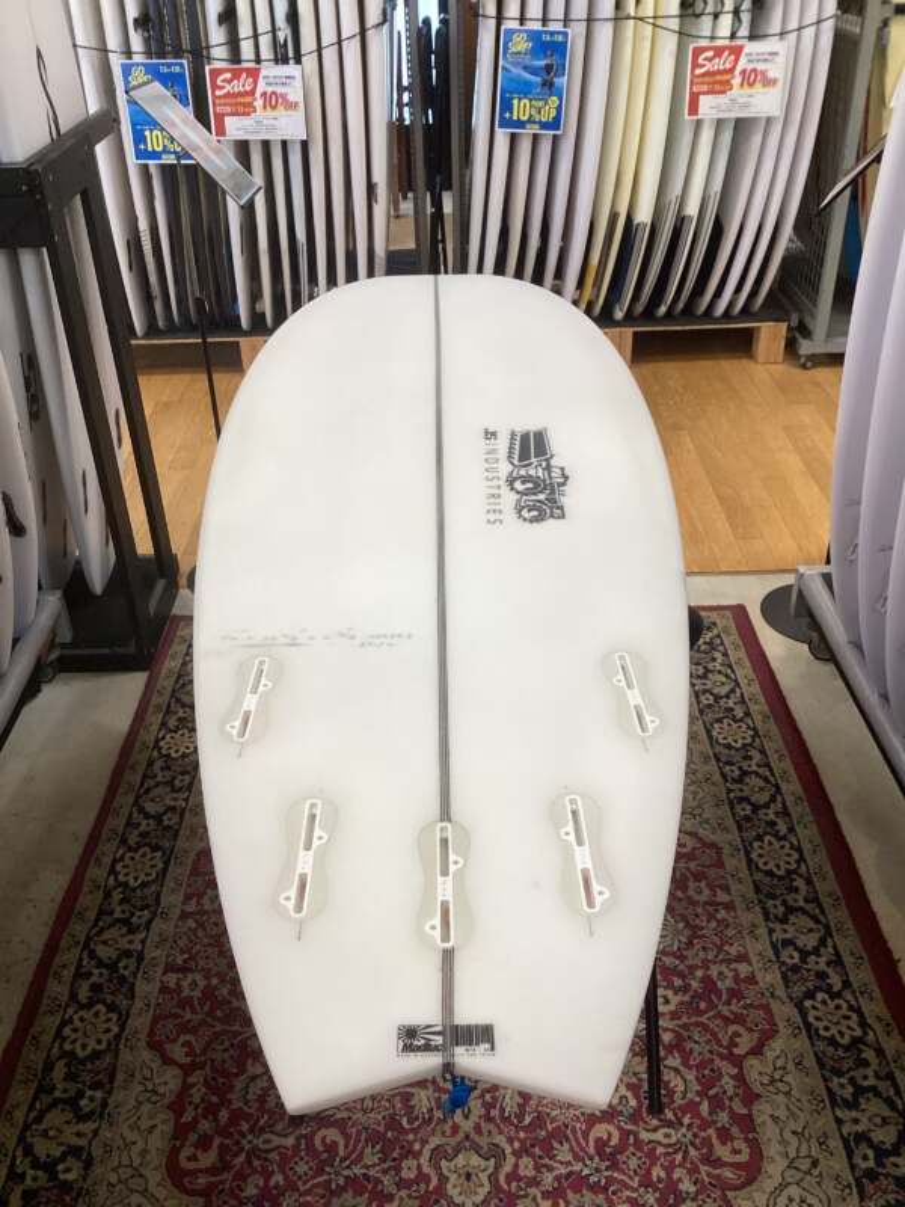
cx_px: 452
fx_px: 1081
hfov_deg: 45.4
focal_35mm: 31
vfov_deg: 58.4
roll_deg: -0.4
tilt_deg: -33.0
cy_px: 604
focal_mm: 3.3
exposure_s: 1/100
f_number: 2.4
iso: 80
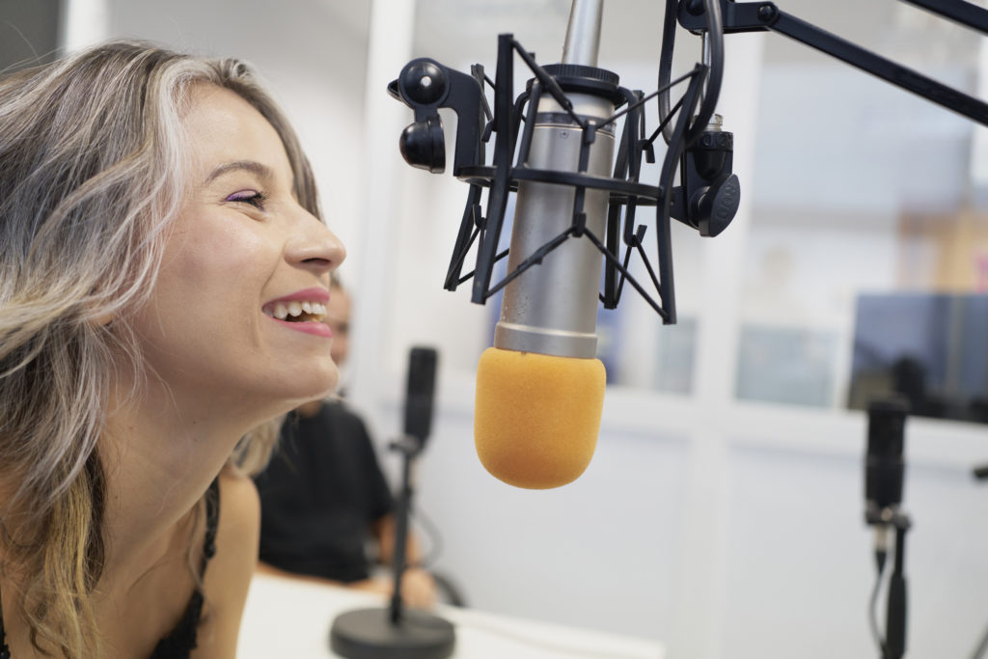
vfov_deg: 37.9
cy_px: 330
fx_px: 961
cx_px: 494
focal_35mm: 35
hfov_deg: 54.4
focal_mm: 35
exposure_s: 1/200
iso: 640
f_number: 3.2
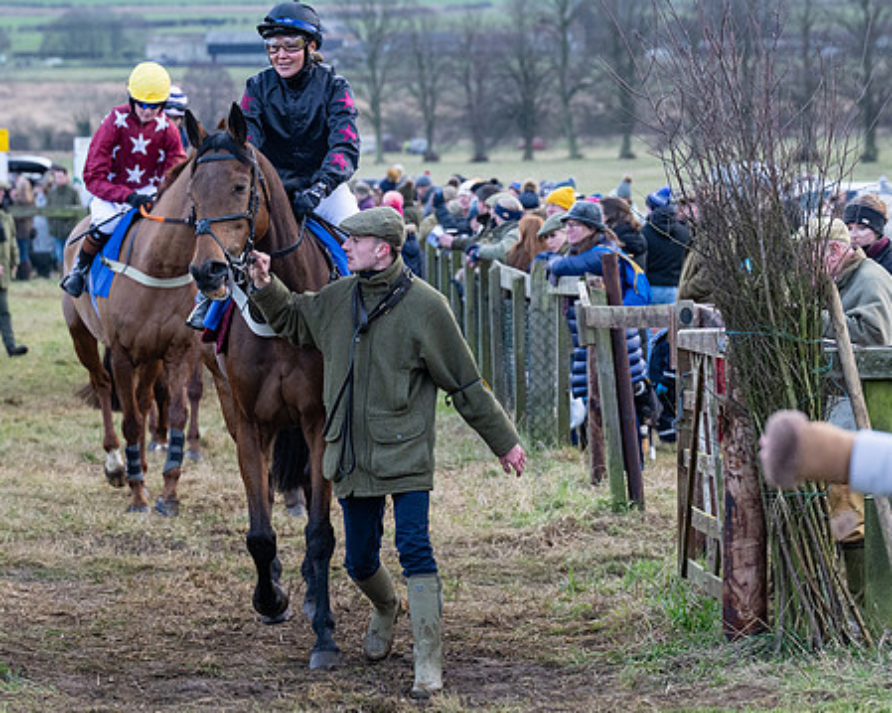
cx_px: 384
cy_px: 298
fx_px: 5147
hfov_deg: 9.9
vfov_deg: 7.9
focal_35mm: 195
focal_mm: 92
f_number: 4
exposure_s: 1/400
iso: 1000
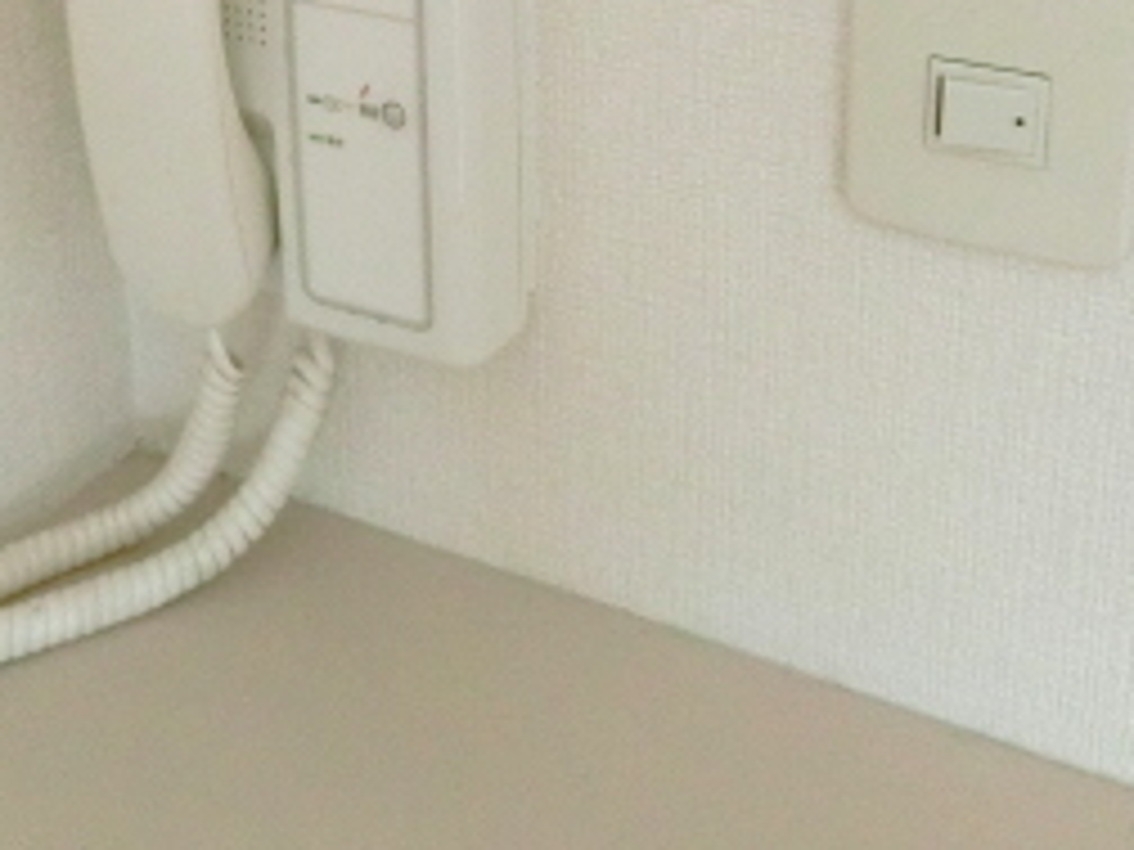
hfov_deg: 31.6
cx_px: 432
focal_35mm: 61
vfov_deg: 22.7
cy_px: -67
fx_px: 1998
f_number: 3
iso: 800
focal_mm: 4.24
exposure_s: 1/200
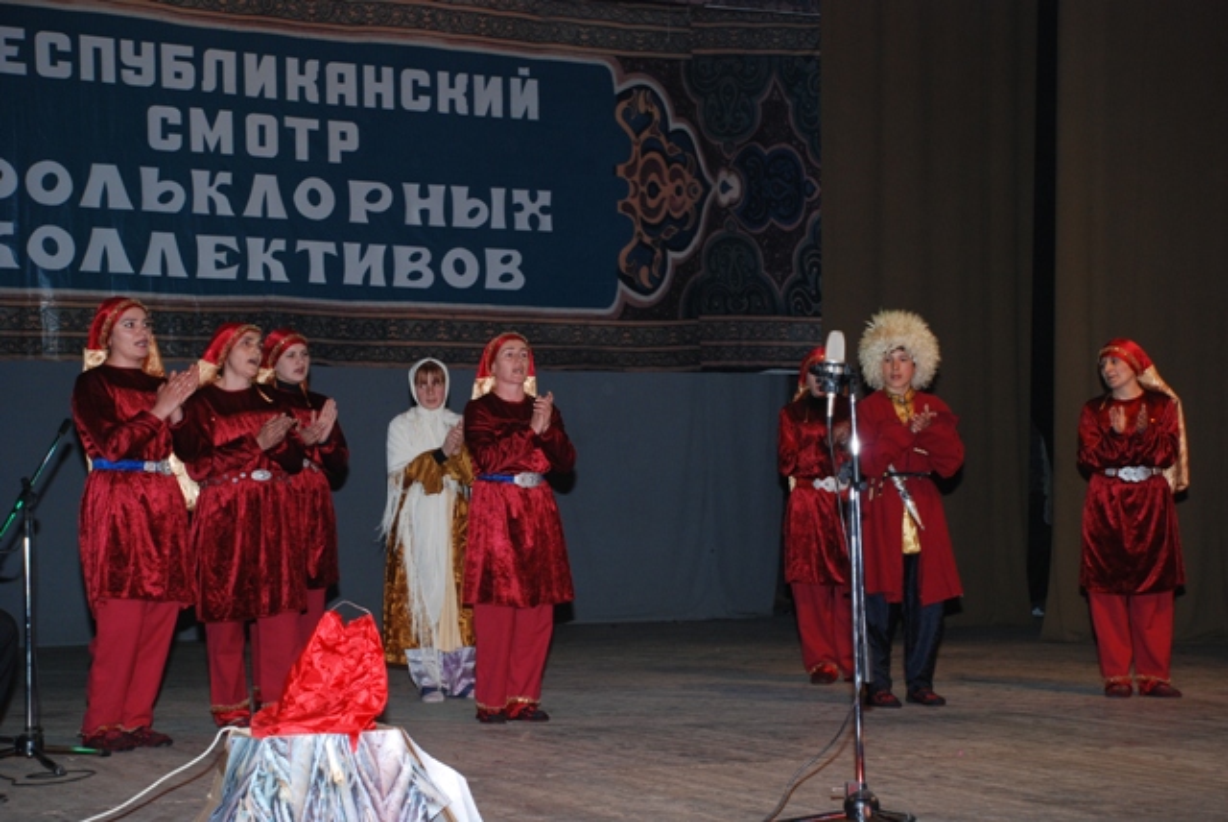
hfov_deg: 28.0
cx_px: 614
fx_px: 2458
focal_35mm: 72
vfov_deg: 19.0
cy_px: 411
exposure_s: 1/60
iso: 400
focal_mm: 48
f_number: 5.6
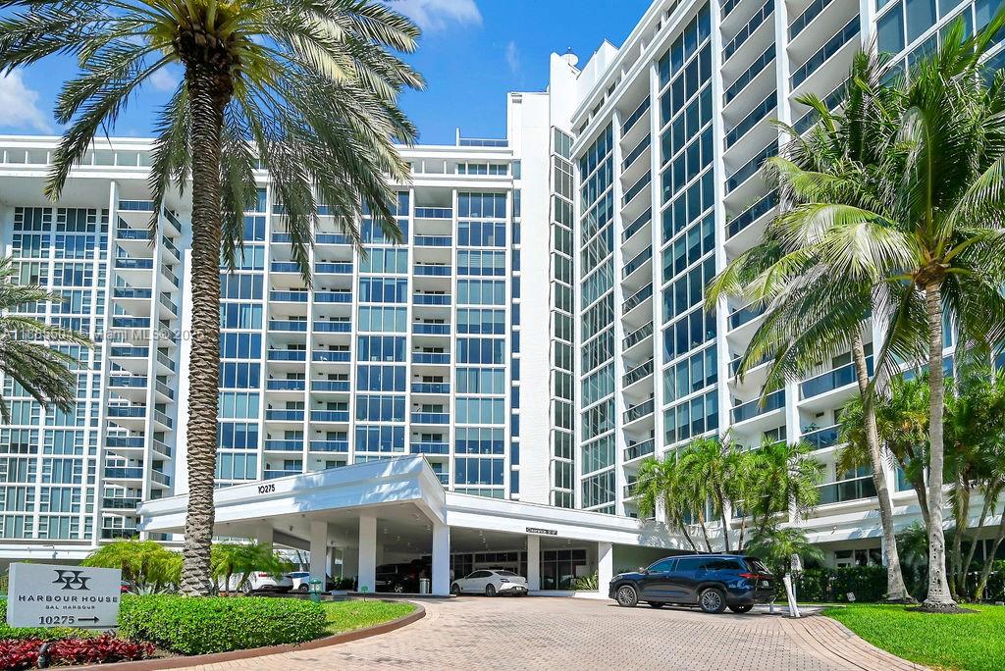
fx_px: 391
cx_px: 502
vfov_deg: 81.3
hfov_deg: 104.2
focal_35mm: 14
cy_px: 336
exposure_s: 1/2000
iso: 100
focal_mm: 14
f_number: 4
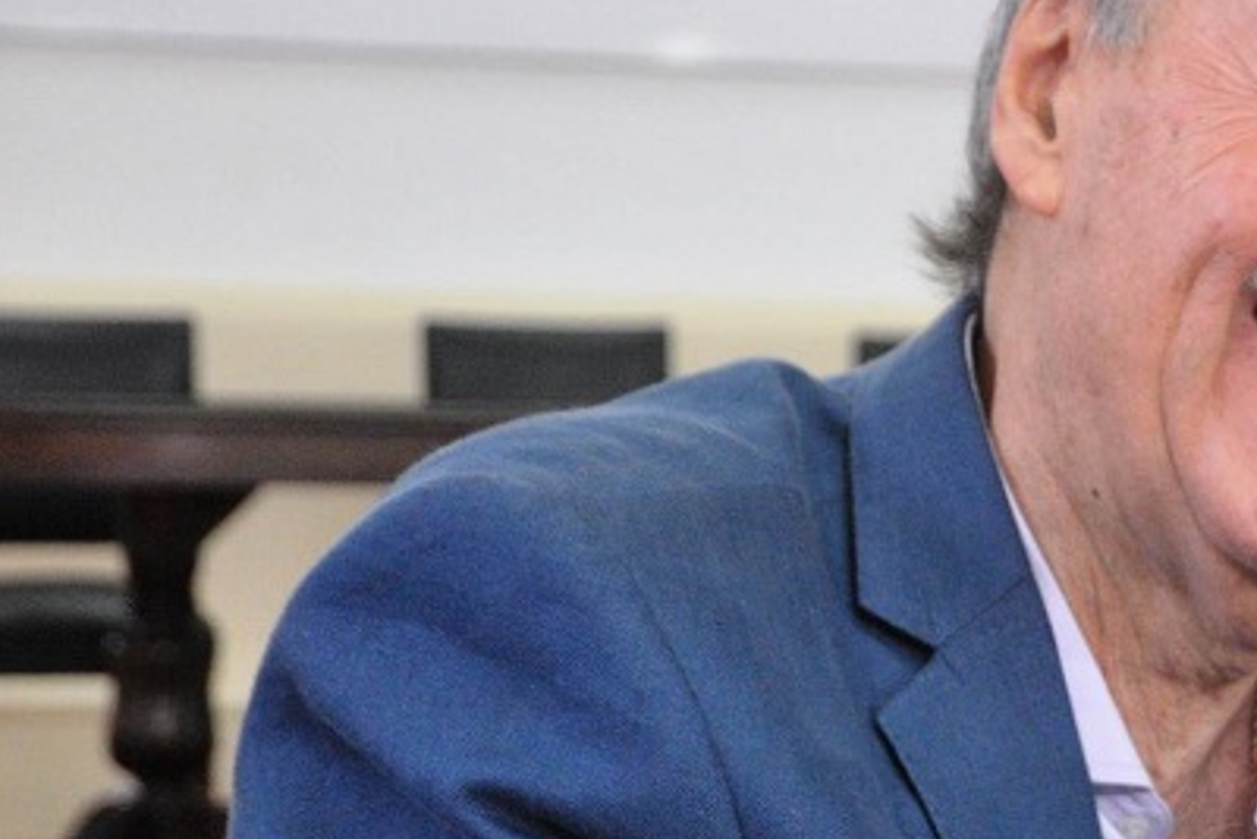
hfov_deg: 15.0
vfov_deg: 10.4
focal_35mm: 131
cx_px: 1543
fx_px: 4584
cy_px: 636
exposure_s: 1/80
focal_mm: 35
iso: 1100
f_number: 4.5
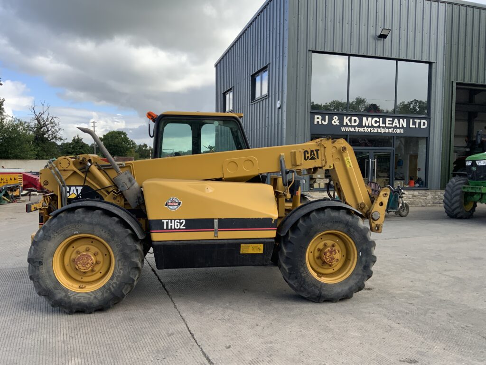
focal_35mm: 29
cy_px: 182
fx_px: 407
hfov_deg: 61.7
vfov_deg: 48.2
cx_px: 243
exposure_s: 1/770
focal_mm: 3
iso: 16
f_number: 1.8
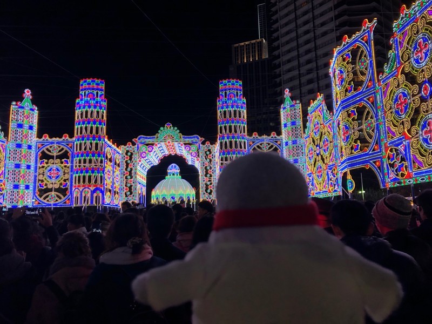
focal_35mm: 28
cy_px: 162
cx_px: 216
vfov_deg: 49.7
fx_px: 349
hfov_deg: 63.4
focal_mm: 3.99
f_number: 1.8
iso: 160
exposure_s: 1/120
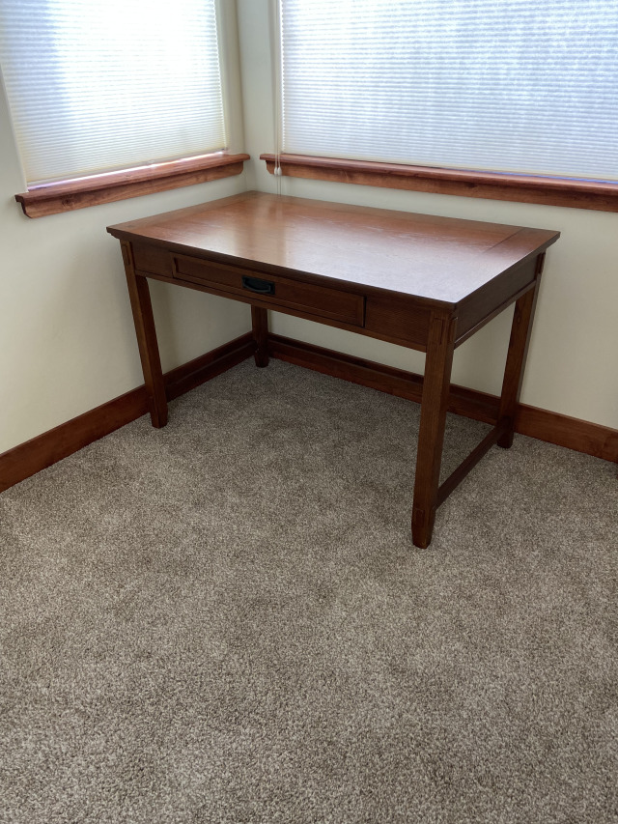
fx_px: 619
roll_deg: +0.9
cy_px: 412
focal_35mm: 26
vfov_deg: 67.3
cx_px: 309
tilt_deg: -29.3
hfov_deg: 53.1
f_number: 1.8
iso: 160
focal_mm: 4.25
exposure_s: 1/60
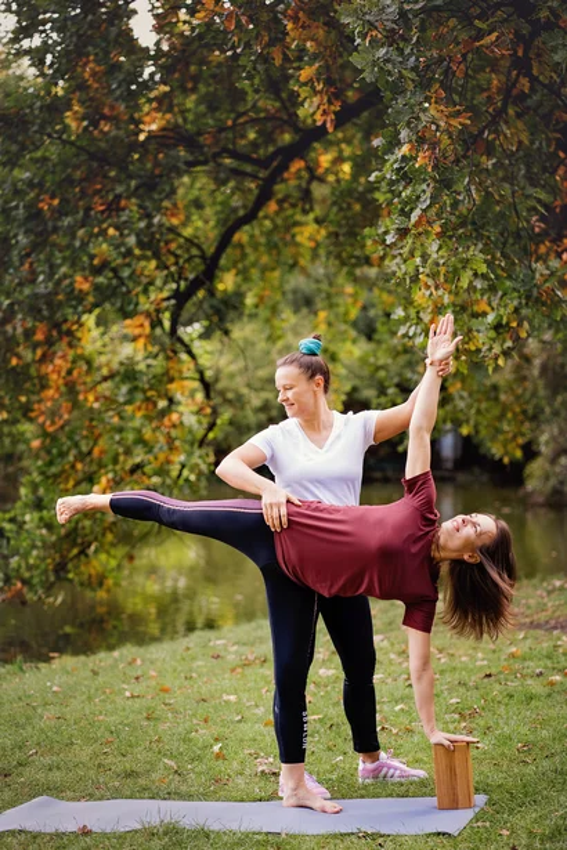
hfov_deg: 16.1
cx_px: 284
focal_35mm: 85
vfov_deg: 23.9
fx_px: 2008
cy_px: 425
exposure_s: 1/250
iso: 320
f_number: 2.8
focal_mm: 85
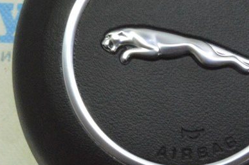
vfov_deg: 10.1
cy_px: 75
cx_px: 198
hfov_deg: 15.1
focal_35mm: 135
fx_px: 933
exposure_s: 1/30
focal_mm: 34
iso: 6400
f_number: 20
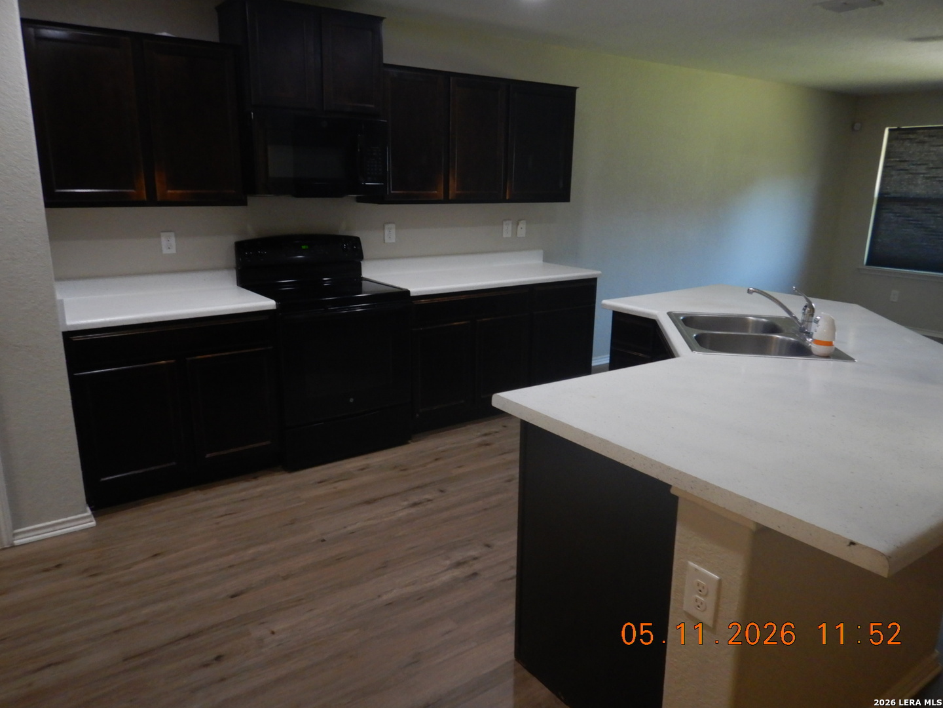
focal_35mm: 24
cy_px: 354
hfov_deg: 71.6
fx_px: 654
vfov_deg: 56.8
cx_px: 472
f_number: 2.8
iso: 400
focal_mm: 4.3
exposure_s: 1/30
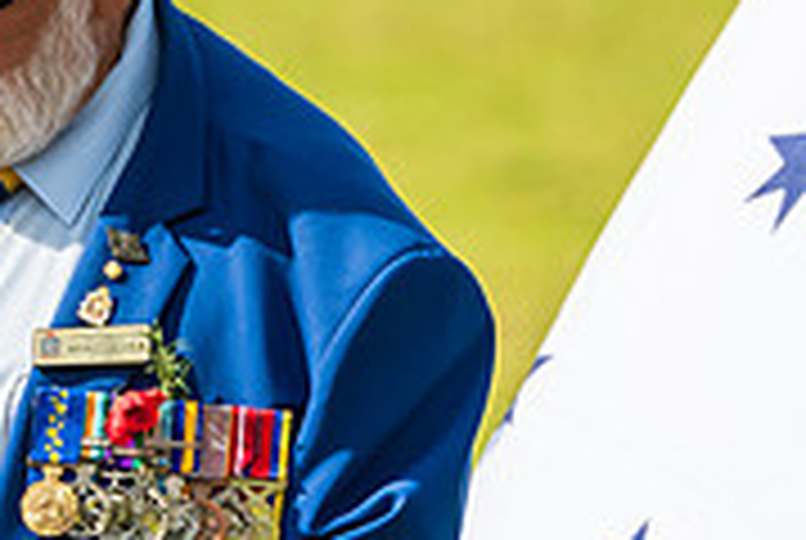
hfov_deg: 1.1
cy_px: 62
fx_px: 42923
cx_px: -113
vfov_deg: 0.7
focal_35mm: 1914
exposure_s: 1/1600
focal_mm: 550
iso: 800
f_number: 13
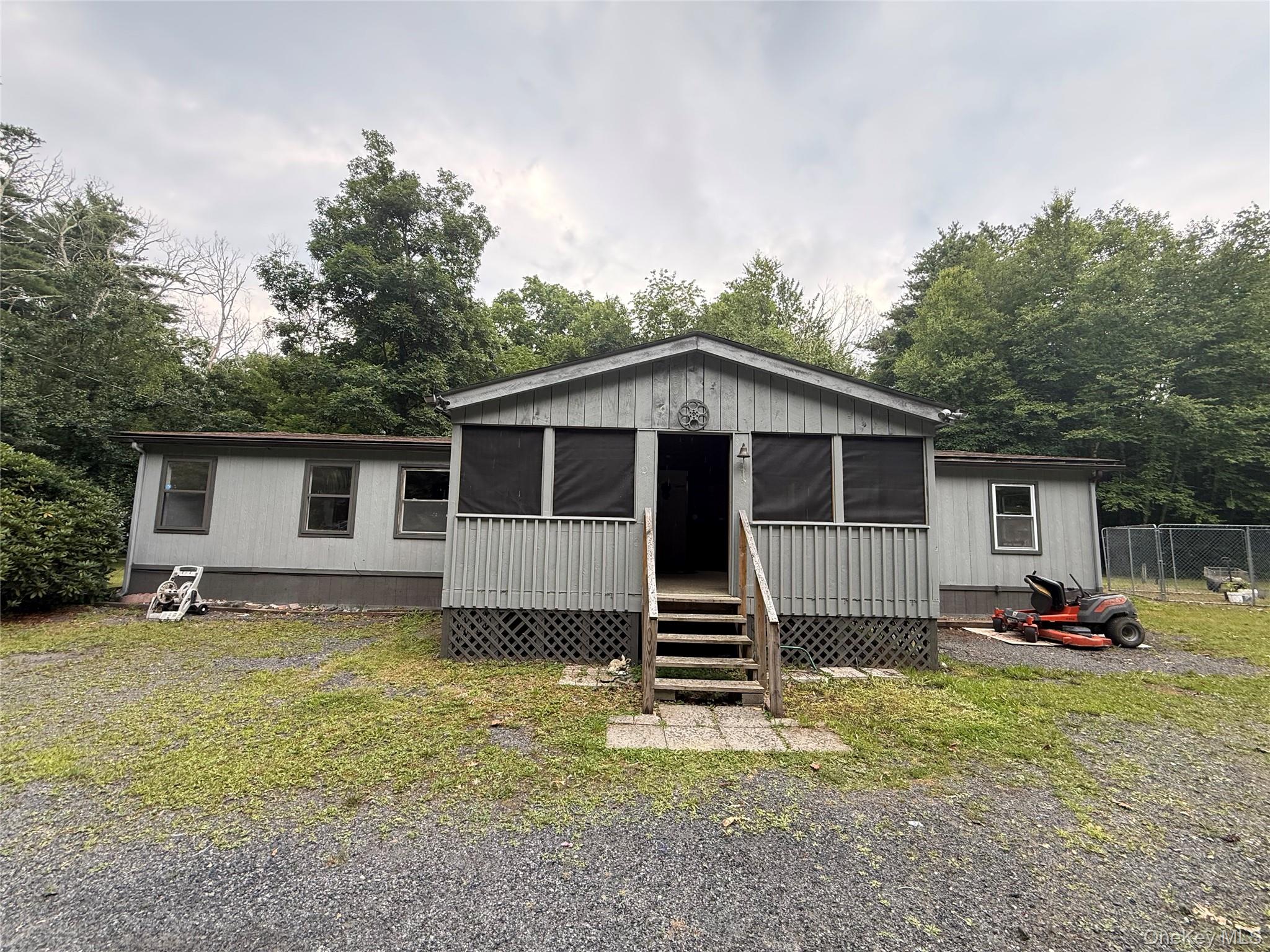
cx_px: 635
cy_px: 476
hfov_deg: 102.1
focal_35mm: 14
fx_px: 514
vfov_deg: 85.7
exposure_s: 1/183
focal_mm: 2.22
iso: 64
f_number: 2.2
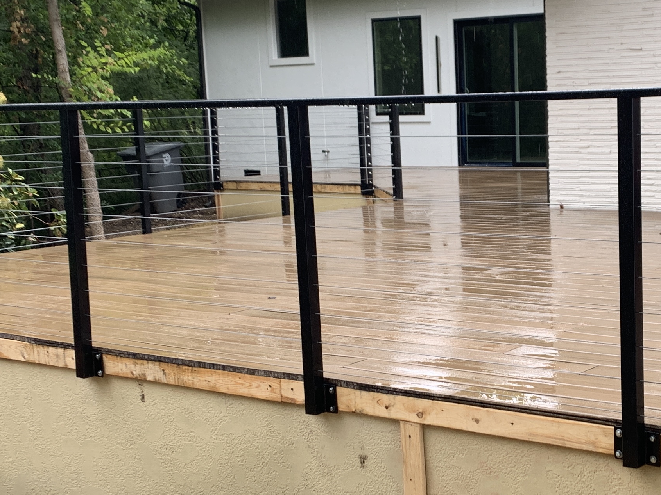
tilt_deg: -8.5
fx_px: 1184
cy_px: 296
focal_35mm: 62
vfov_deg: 23.6
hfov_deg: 30.3
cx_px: 541
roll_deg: +0.8
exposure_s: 1/160
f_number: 1.8
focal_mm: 4.25
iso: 25
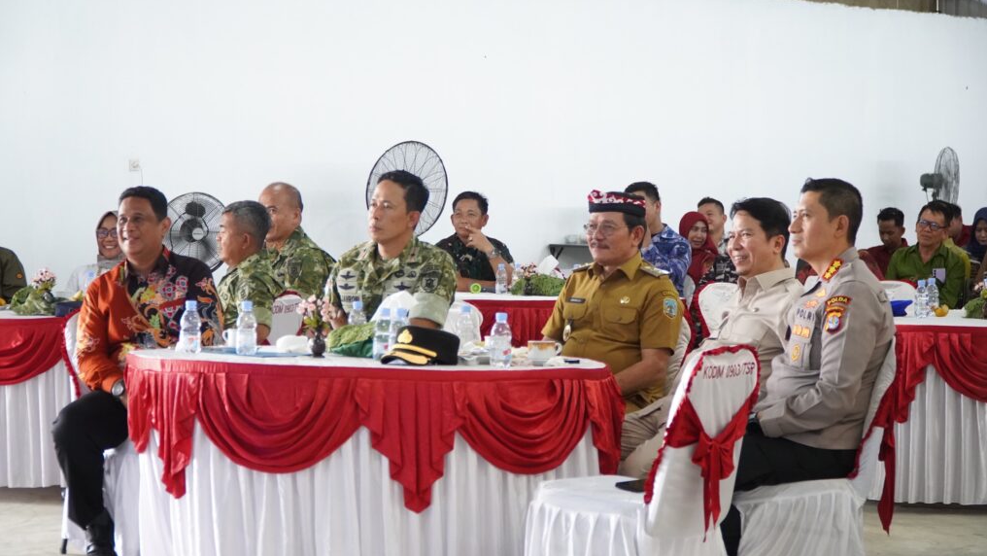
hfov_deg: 27.9
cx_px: 496
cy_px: 283
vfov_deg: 15.9
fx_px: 1989
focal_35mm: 76
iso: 3200
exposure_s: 1/100
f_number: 4
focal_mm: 48
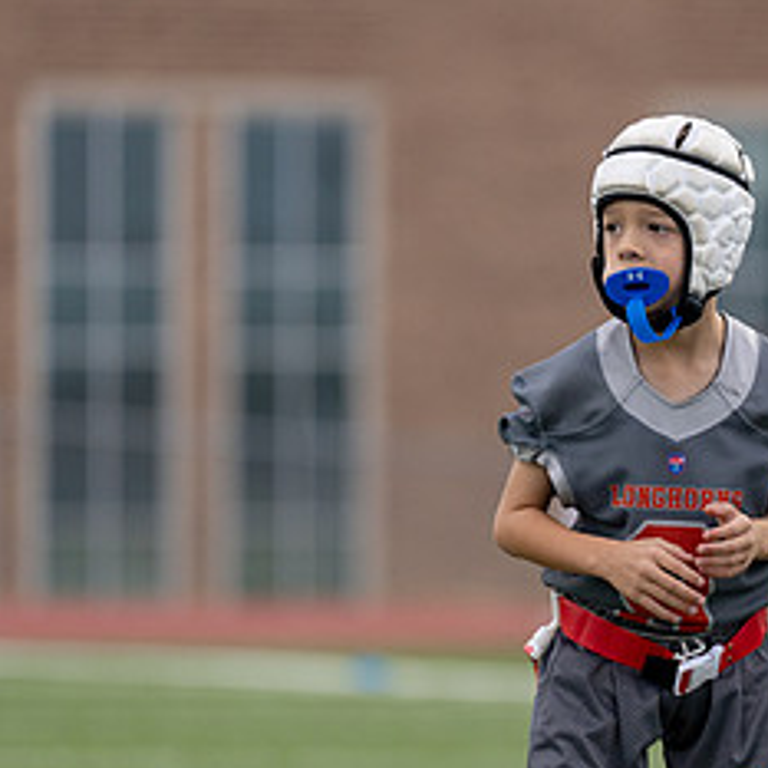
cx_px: 715
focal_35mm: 424
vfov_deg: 4.1
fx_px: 10643
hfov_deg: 4.1
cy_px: 546
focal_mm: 200
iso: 500
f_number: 2.8
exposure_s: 1/1000
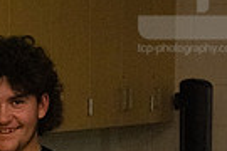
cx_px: -49
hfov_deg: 9.1
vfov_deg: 6.1
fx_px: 1406
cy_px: 226
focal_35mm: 223
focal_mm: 52
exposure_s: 1/400
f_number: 5
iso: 6400
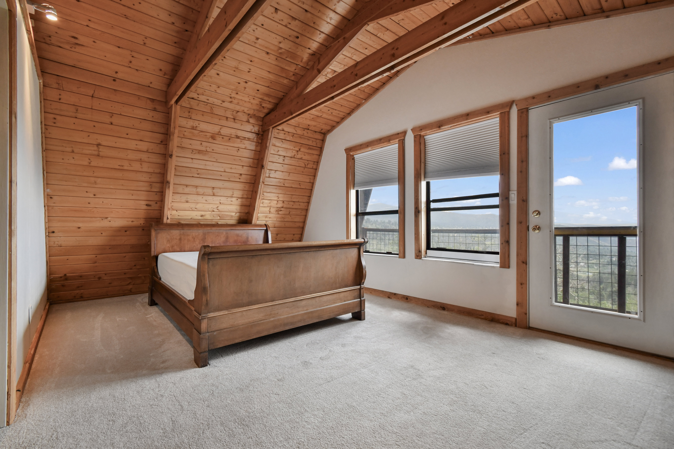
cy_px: 224
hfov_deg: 100.4
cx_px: 337
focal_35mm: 15
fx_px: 281
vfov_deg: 77.3
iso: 320
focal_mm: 10
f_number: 8
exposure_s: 1/15
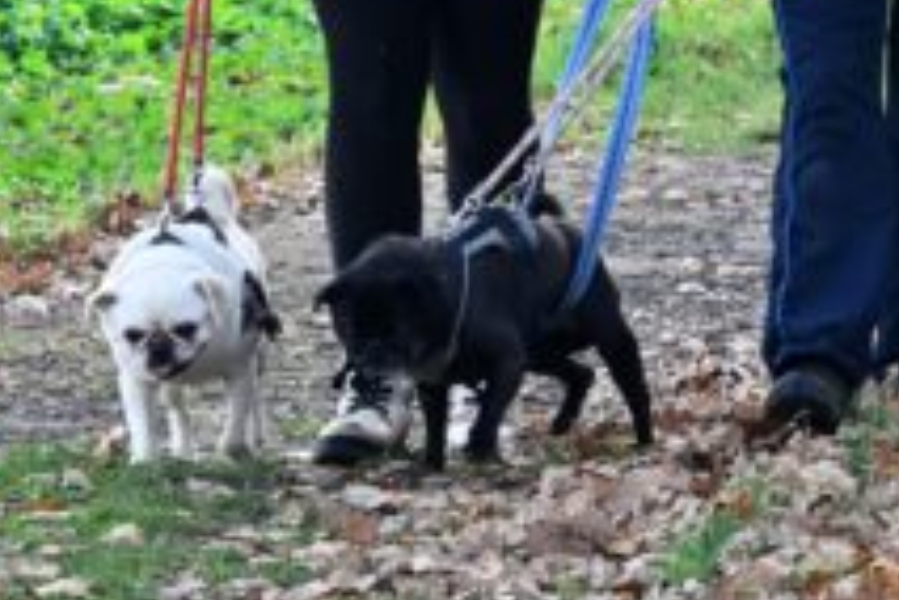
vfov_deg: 3.5
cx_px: 734
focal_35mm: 392
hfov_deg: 5.3
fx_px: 9788
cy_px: -165
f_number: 22
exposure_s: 1/200
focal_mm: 120
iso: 4000
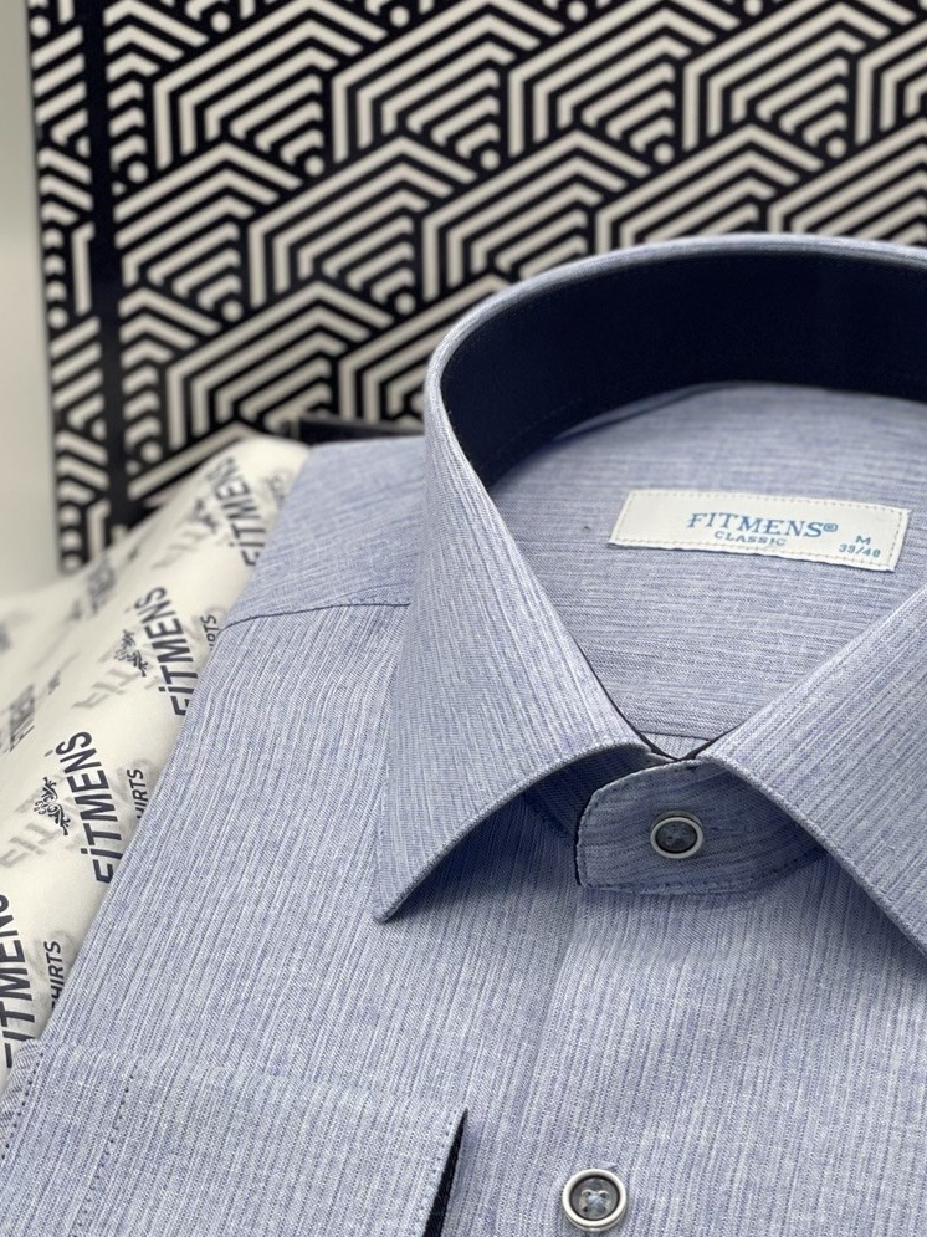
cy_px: 731
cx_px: 532
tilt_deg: -37.8
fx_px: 3821
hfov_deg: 13.8
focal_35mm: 107
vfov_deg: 18.4
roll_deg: +0.0
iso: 25
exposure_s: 1/100
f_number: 2
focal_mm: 6
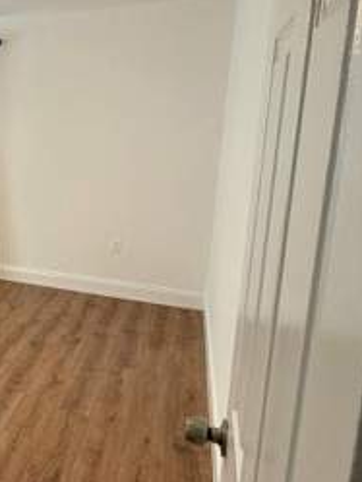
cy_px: 211
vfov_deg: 51.2
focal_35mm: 36
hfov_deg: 31.5
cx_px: -97
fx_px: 502
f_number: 2.2
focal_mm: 2.22
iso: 200
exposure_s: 1/120
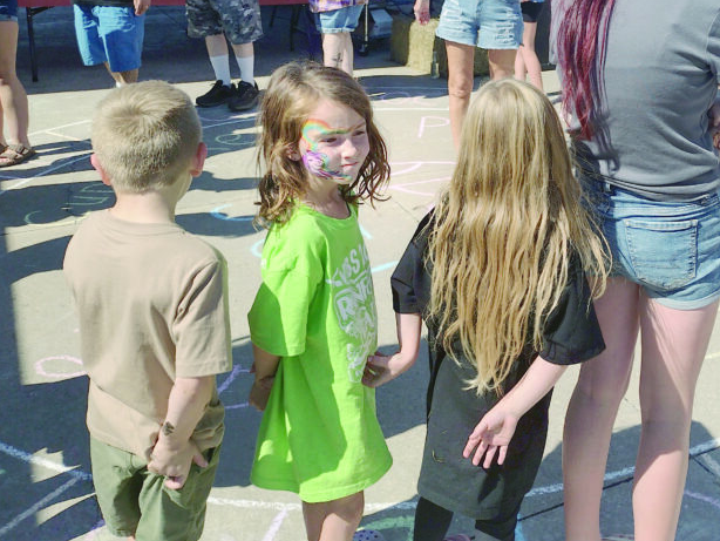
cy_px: 117
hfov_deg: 41.1
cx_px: 524
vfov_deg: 31.5
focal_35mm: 45
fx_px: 936
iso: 100
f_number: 1.7
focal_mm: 4.71
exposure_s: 1/2391
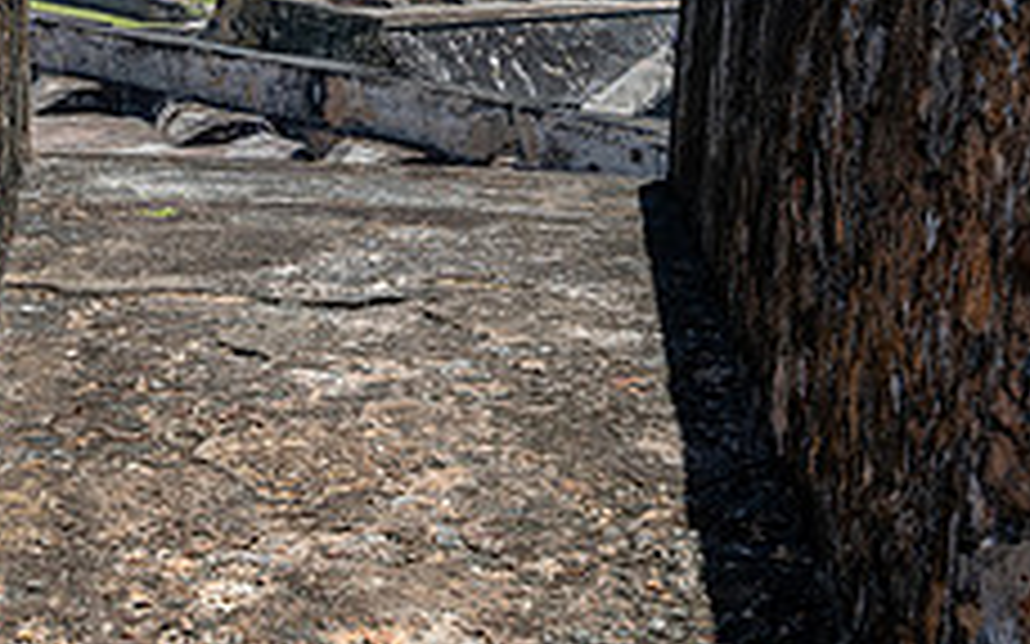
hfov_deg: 41.8
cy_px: 117
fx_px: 1347
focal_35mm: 48
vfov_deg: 26.3
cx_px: 463
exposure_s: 1/125
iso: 90
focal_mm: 24
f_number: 8
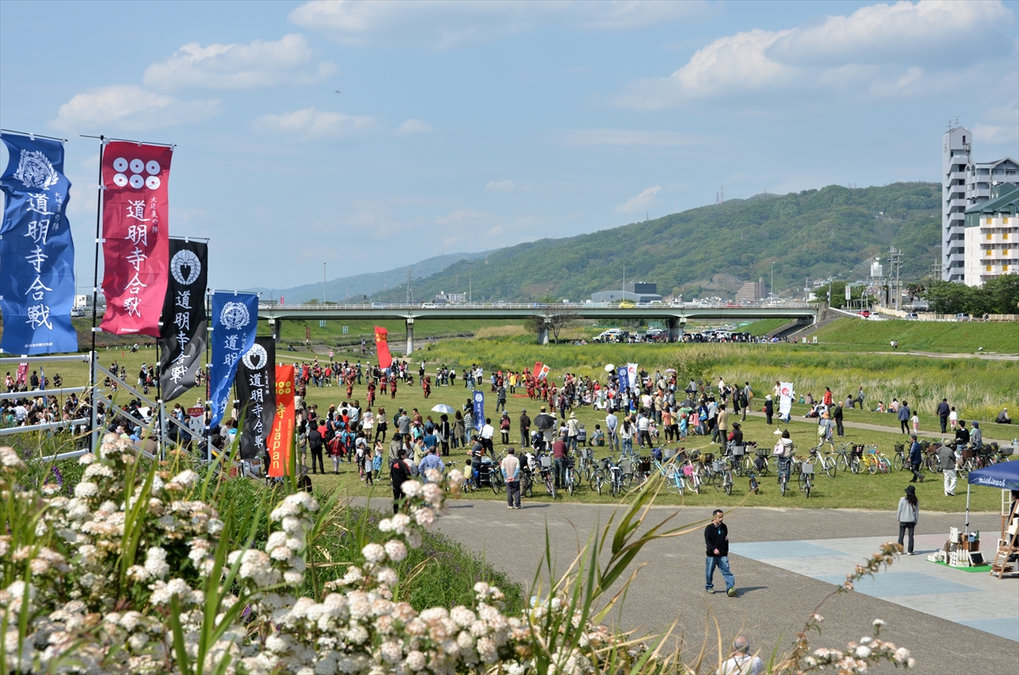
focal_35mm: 52
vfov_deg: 25.6
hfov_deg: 37.9
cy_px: 338
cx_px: 510
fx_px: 1483
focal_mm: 35
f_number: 9
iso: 100
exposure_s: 1/320
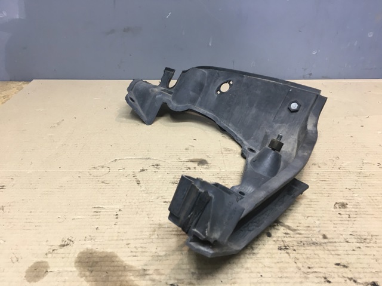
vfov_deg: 48.2
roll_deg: -1.3
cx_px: 191
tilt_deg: -26.8
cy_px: 143
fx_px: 320
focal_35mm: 29
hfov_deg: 61.7
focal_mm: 4.15
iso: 80
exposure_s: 1/33
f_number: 2.2
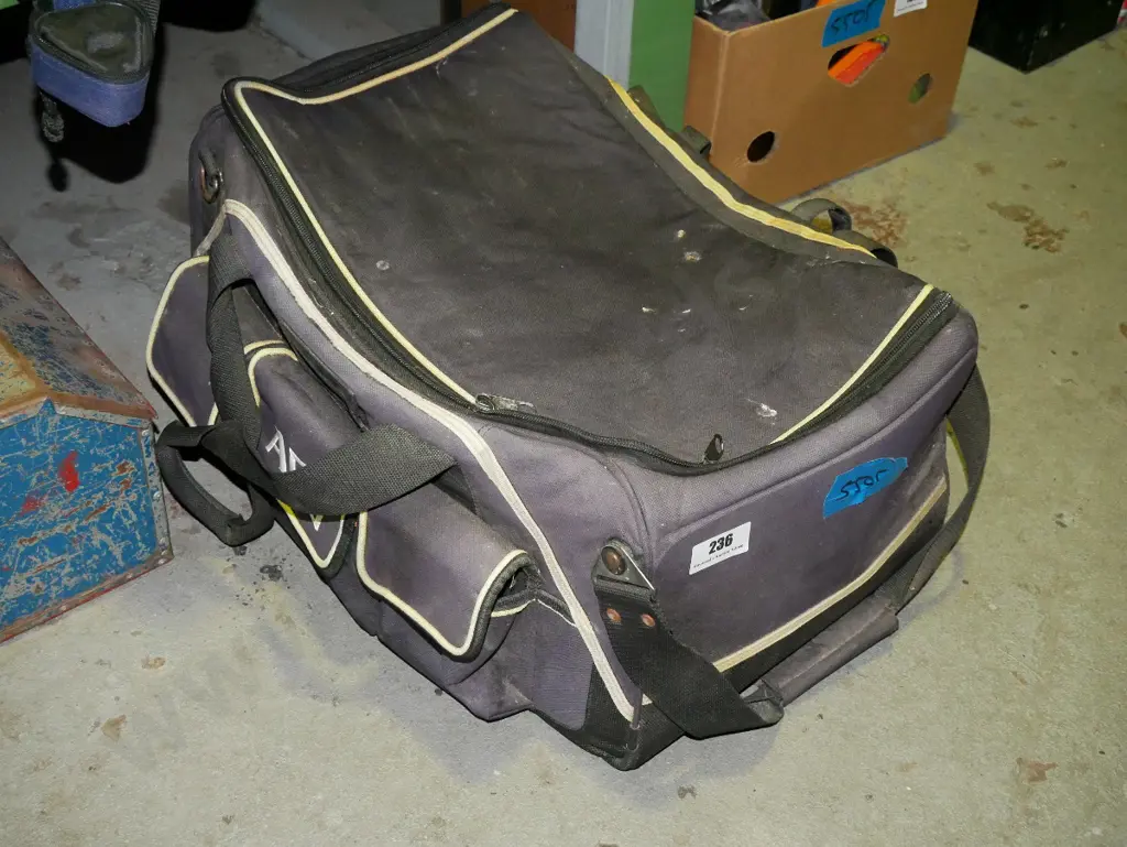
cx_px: 564
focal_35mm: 46
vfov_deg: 31.5
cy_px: 424
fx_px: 1498
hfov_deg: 41.2
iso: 3200
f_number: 5.6
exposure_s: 1/125
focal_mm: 23
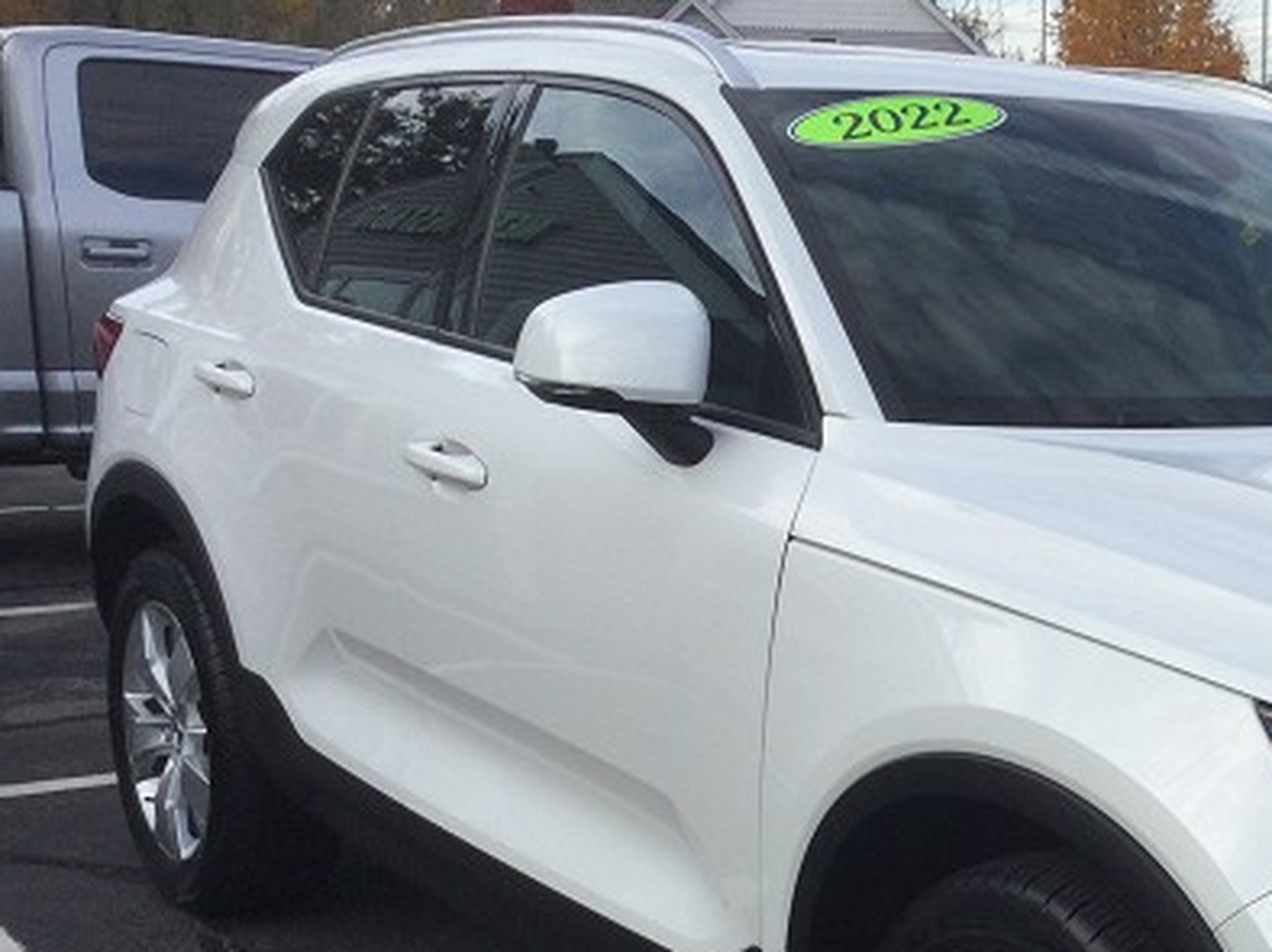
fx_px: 2314
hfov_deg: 28.9
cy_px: 800
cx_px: 1262
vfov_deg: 22.8
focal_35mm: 63
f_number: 2.4
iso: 25
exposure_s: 1/476
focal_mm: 3.3
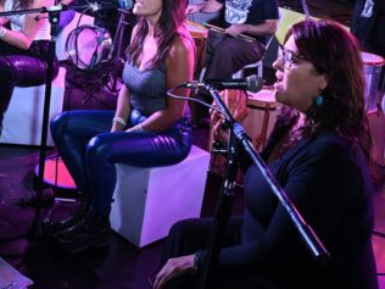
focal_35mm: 56
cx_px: 230
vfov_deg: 25.3
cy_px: 29
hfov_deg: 34.2
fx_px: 623
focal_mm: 24
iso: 2000
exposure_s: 1/80
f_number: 7.1
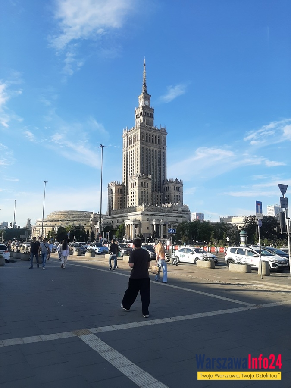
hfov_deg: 53.1
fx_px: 291
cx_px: 146
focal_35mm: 26
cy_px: 194
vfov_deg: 67.3
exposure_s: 1/1992
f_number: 1.7
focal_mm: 3.93
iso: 40
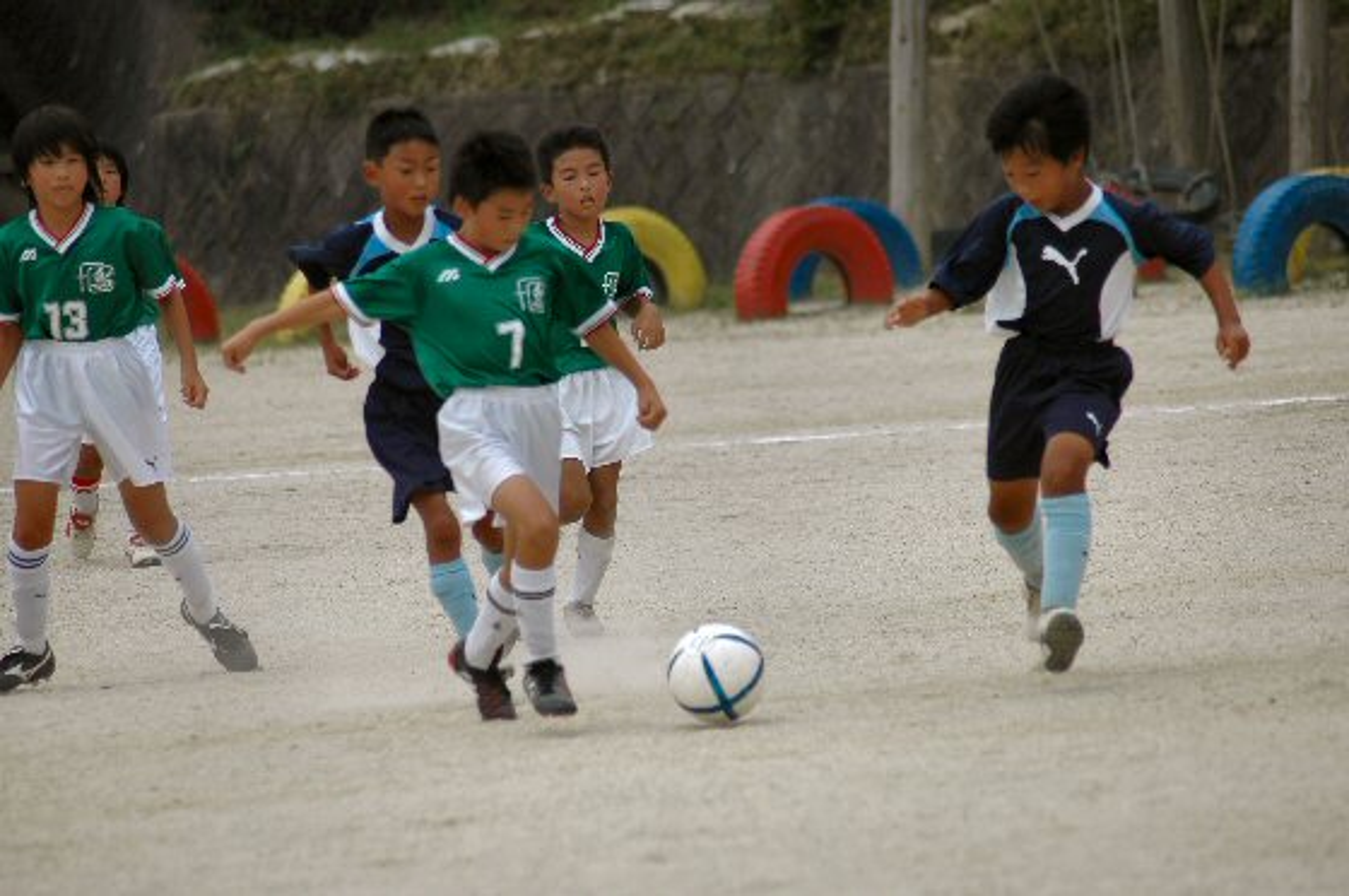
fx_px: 12351
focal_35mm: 330
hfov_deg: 6.3
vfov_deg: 4.2
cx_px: 674
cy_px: 448
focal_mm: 220
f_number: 5
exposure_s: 1/1250
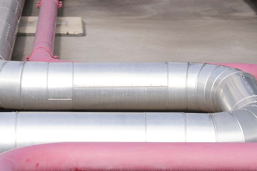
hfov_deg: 11.9
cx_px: 140
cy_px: 76
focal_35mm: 173
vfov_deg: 7.9
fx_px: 1236
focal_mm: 85
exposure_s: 1/8000
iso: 400
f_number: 2.2
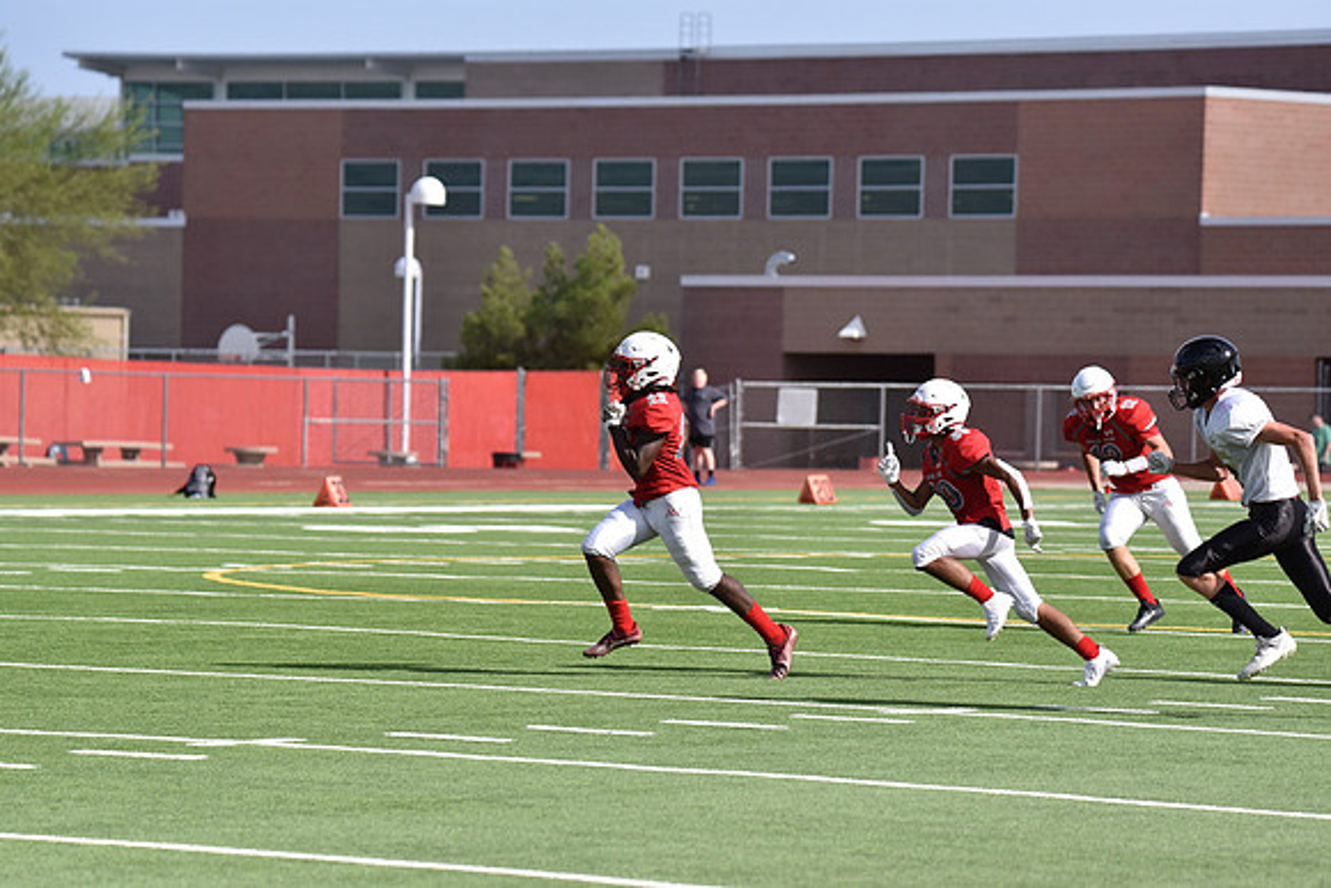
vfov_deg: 6.9
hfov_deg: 10.3
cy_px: 444
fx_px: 7396
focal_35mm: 200
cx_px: 666
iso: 720
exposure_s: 1/4000
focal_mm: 200
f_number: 5.6
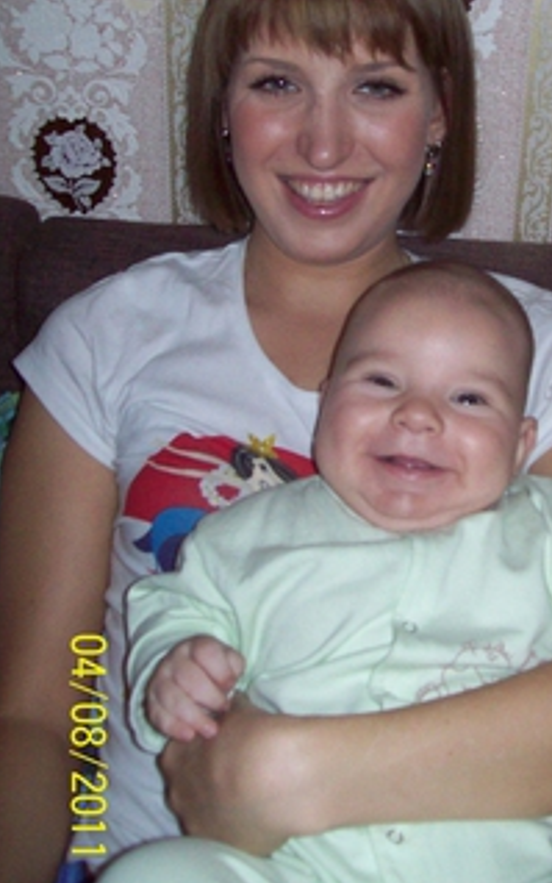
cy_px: 300
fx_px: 1299
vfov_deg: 37.1
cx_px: 444
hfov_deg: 23.6
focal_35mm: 54
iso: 200
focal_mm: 6
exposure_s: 1/64
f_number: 2.7
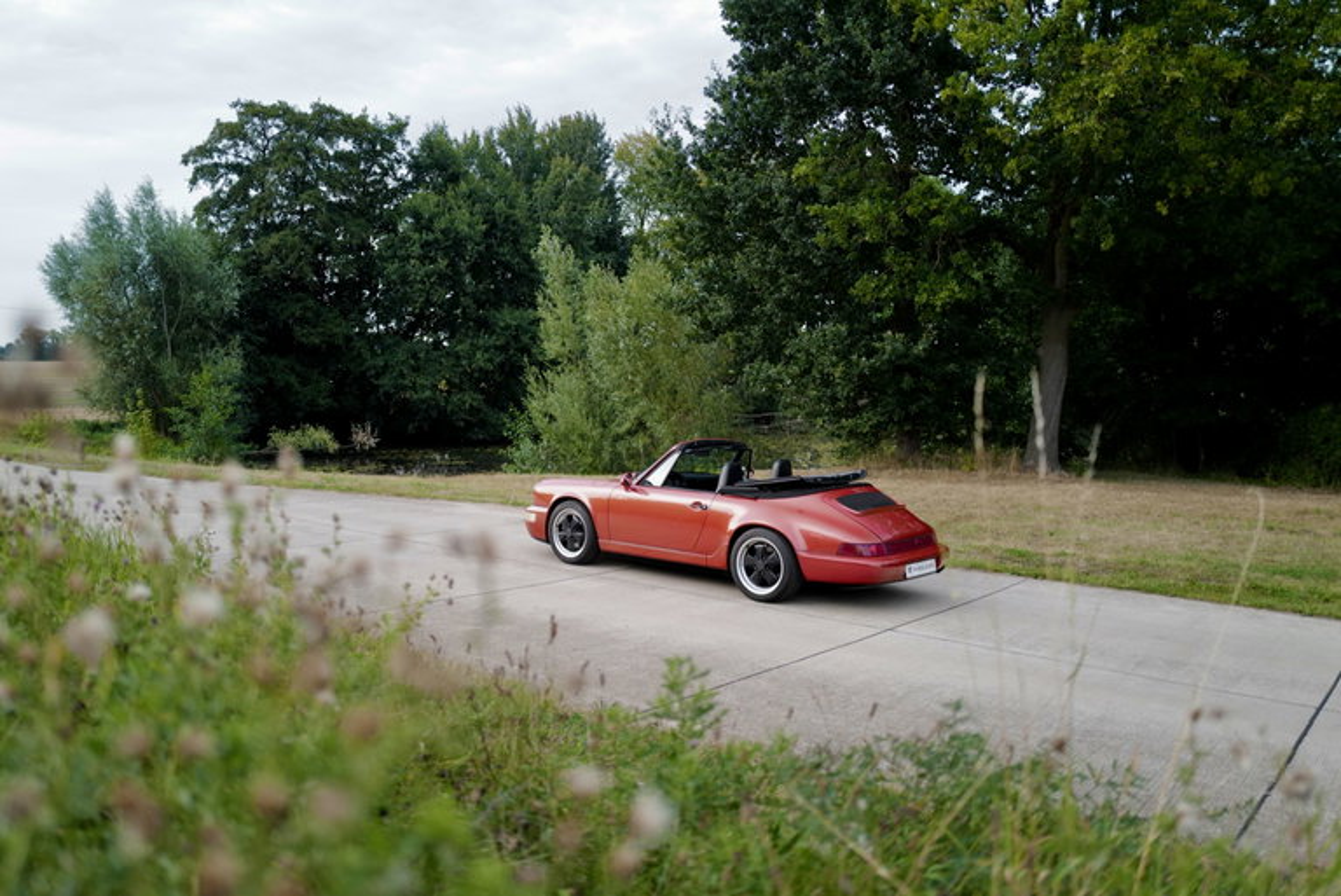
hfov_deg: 65.4
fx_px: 1044
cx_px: 670
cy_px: 448
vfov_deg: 46.5
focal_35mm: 28
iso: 100
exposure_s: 1/50
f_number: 1.7
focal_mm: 28
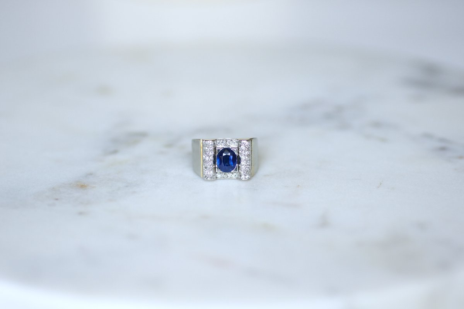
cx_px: 232
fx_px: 1353
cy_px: 154
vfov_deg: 13.0
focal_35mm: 105
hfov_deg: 19.5
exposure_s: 1/125
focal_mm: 70
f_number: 2.8
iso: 200
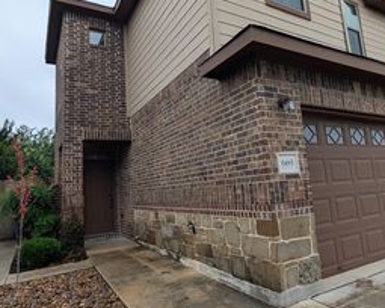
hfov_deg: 72.6
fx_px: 262
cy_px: 144
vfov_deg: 60.8
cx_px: 196
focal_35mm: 23
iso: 51
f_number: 1.7
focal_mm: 2.02
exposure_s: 1/915
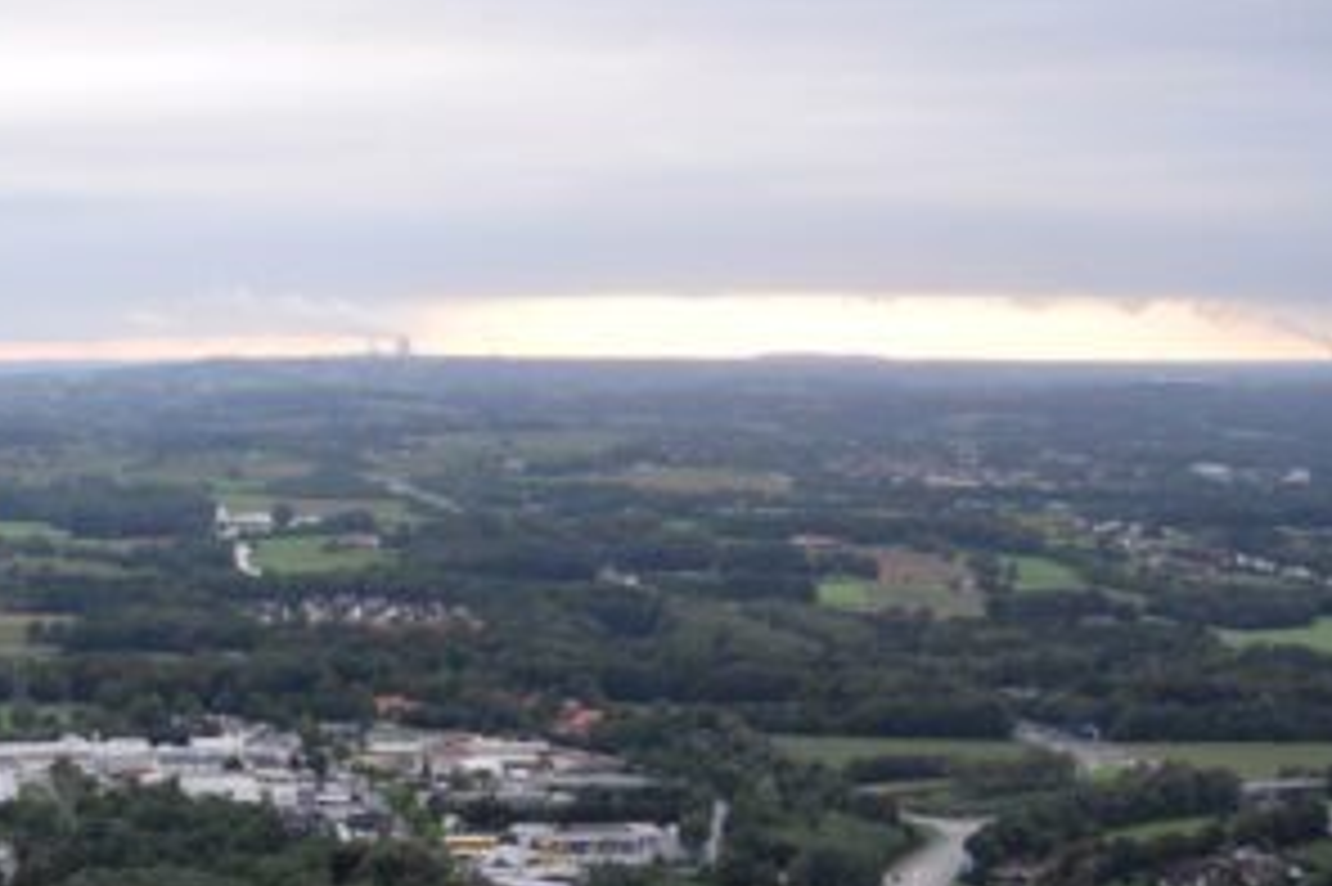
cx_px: -202
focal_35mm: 70
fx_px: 2588
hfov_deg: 26.2
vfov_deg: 18.9
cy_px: 904
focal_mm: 18
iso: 400
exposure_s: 1/100
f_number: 5
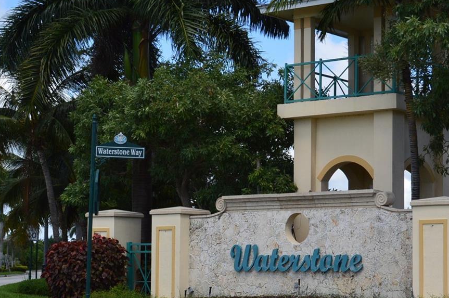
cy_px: 196
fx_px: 1109
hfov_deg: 22.7
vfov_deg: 15.3
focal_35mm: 89
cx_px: 317
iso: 400
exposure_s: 1/400
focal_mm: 32
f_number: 11
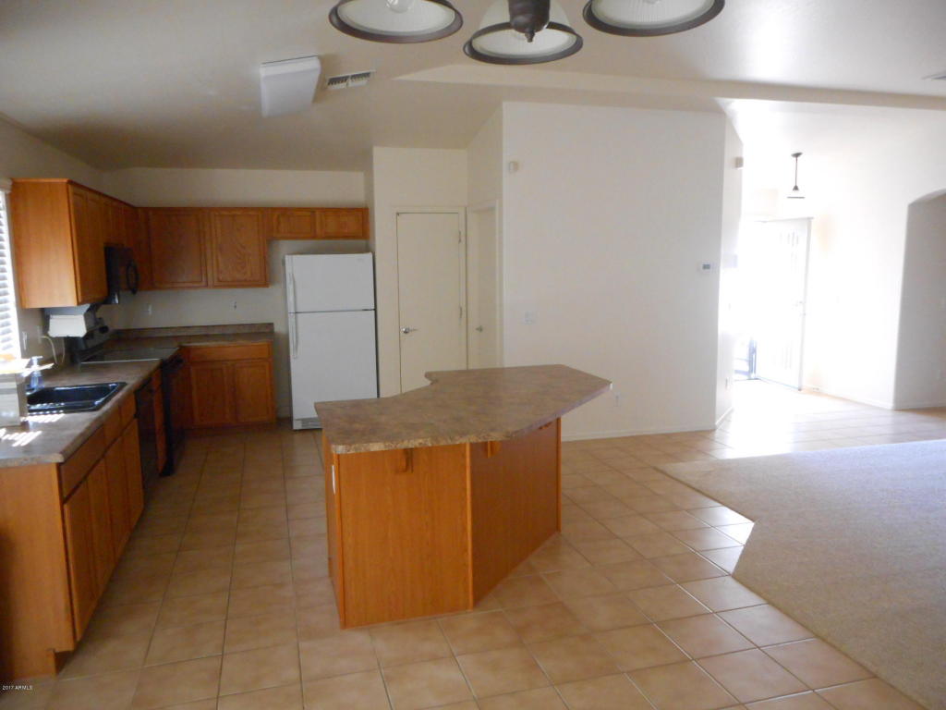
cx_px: 473
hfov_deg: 69.4
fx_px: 683
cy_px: 355
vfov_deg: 54.9
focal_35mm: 25
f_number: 3.7
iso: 450
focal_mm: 4.5
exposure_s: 1/25
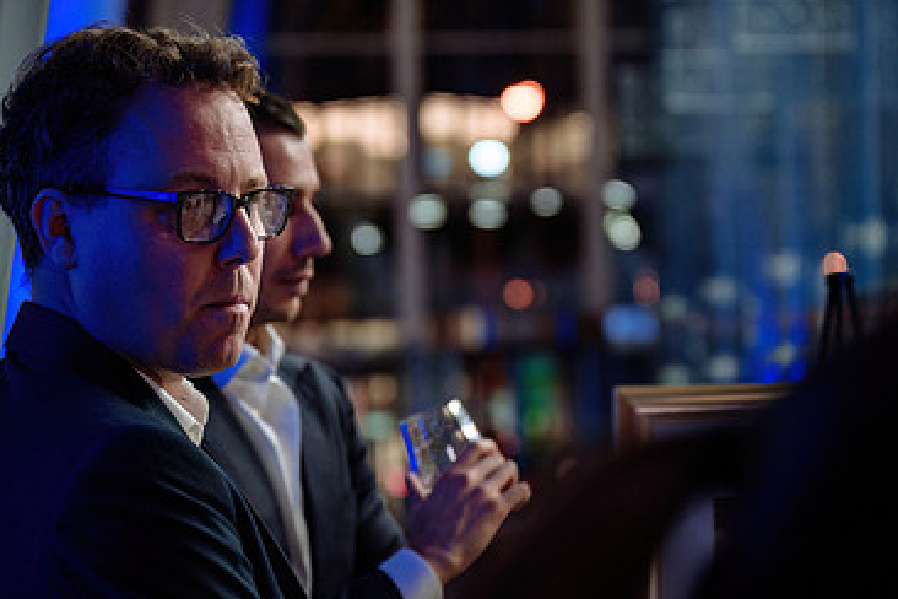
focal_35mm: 128
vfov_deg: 10.7
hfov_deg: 16.0
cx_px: 458
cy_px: 354
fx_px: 3193
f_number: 2.8
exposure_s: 1/160
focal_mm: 70
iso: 800
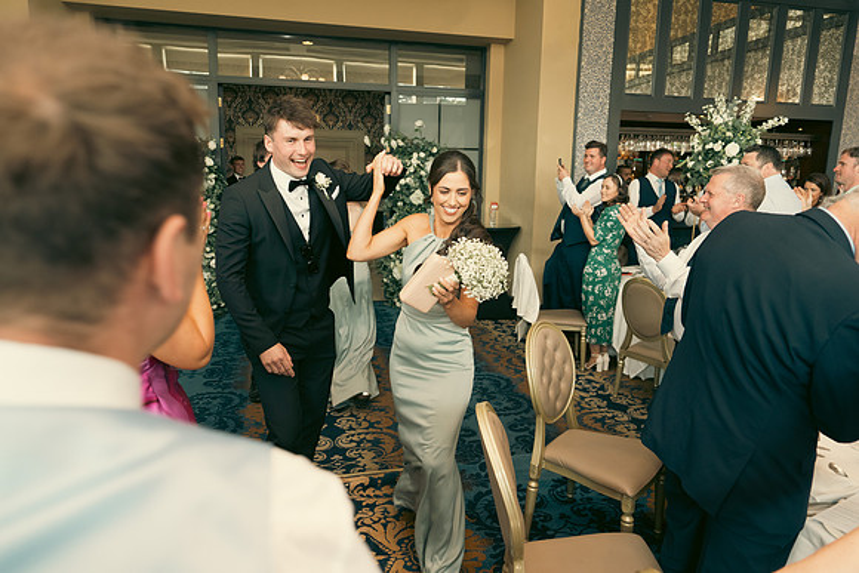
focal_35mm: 24
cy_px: 286
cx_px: 430
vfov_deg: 53.2
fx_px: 573
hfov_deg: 73.7
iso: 1600
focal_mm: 24
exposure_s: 1/200
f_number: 3.5
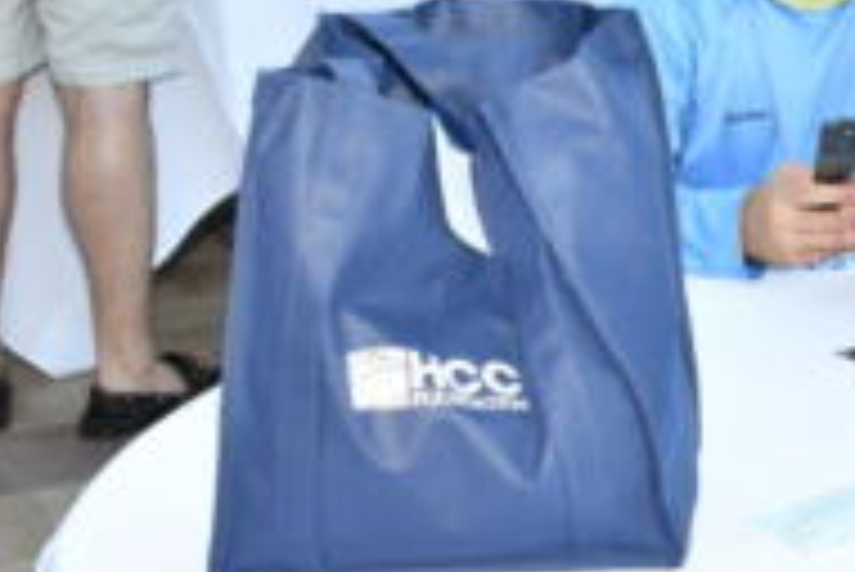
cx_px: 1107
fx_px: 3565
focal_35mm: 150
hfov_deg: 13.2
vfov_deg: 9.1
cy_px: 128
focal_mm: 38
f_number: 8
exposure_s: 1/160
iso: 400
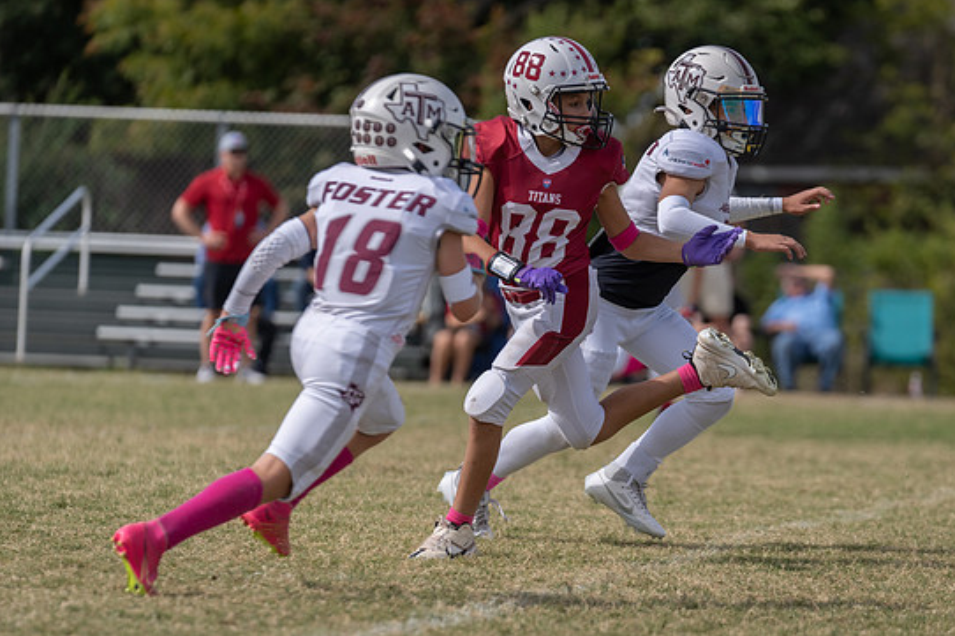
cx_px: 614
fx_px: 7054
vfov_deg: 5.2
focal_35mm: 266
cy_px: 420
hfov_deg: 7.7
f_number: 3.5
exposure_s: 1/2000
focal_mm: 200
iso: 100
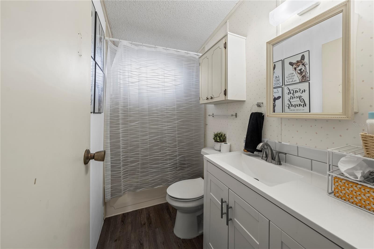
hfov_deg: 112.6
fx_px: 125
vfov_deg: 90.0
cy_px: 124
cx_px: 187
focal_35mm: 12
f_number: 7.1
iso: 50
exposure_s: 1.3
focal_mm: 12
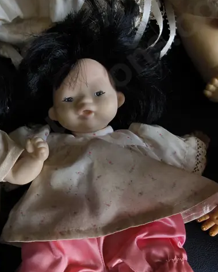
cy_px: 146
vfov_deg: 33.0
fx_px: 459
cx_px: 25
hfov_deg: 25.9
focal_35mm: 57
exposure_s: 1/100
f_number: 2
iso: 100
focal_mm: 2.87
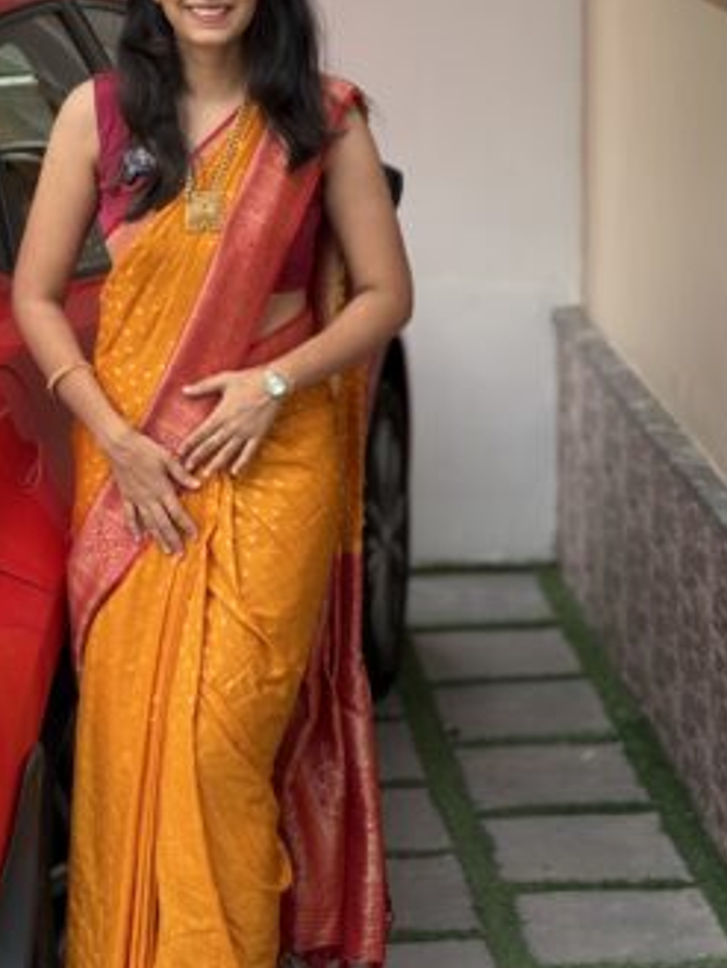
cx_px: 250
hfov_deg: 9.2
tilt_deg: -9.7
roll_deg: +0.4
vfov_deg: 12.2
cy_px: 443
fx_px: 4533
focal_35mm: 162
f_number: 2.8
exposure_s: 1/123
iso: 40
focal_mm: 16.89
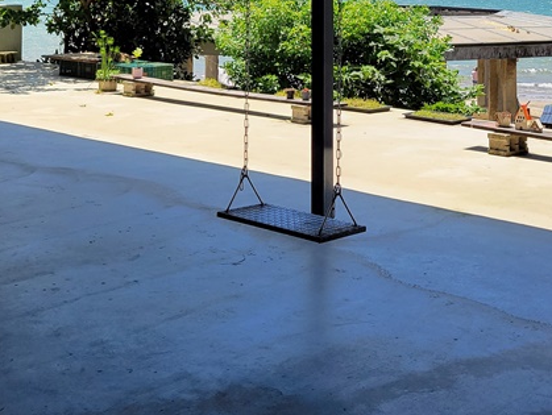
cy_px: -61
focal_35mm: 62
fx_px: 990
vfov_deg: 22.2
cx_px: 256
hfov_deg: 31.2
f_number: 1.8
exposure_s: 1/1321
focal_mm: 5.4
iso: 40
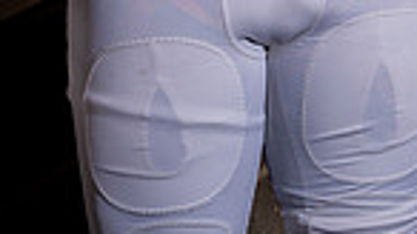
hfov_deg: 10.8
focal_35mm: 200
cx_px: 263
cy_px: -340
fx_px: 2211
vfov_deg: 5.8
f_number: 8
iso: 100
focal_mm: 62
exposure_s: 1/250
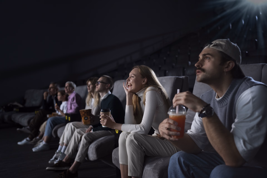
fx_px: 260
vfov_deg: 37.9
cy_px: 89
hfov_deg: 54.4
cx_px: 134
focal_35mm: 35
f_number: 2.2
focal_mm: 35
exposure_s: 1/200
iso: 800
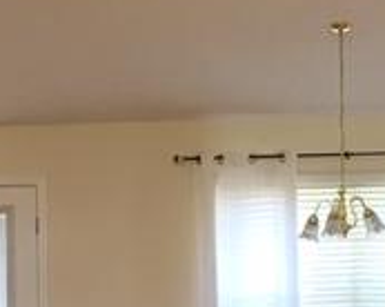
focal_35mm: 105
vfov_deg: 14.5
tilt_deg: -1.0
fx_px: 1195
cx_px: 231
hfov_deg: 18.3
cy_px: 291
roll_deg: +0.6
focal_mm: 4.15
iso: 32
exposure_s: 1/30
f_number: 2.2
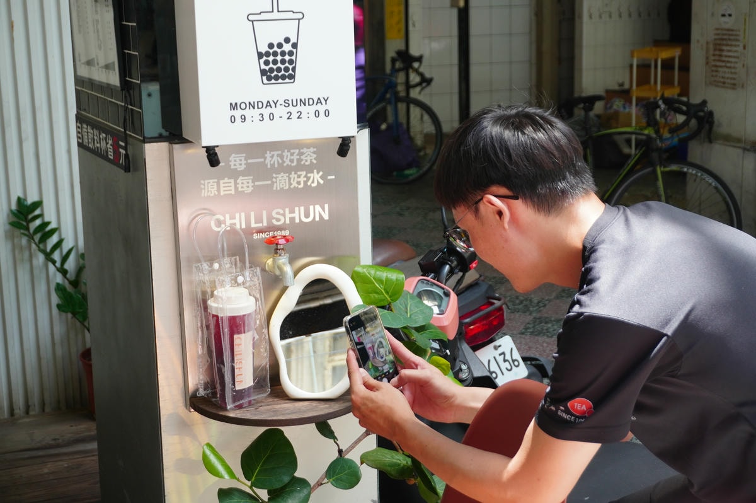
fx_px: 1290
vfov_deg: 22.0
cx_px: 378
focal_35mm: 62
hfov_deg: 32.7
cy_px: 252
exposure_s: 1/80
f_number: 5.6
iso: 250
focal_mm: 41
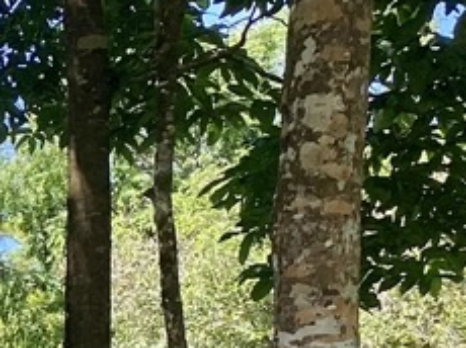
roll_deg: -1.7
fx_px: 1950
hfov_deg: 11.4
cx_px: -636
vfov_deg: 9.9
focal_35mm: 145
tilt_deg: -3.3
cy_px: 536
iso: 32
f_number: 1.8
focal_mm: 4.25
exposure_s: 1/616
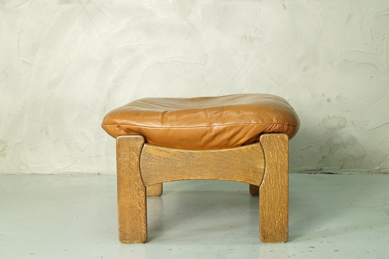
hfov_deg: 27.0
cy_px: 130
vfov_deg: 18.2
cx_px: 194
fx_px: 810
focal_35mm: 75
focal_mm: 50
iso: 400
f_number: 7.1
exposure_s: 1/13
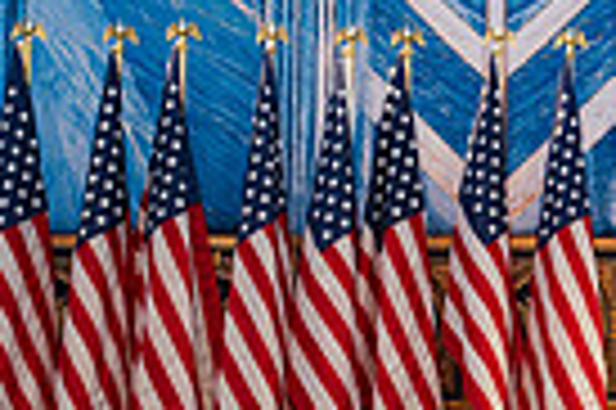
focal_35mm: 165
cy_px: 246
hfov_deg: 11.4
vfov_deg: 8.3
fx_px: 2820
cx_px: 1187
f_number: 2.8
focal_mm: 39
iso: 320
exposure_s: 1/200
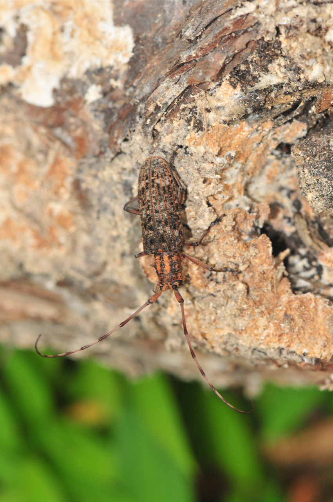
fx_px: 2191
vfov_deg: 13.1
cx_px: 166
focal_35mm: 158
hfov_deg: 8.7
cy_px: 251
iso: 200
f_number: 10
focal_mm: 105
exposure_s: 1/60
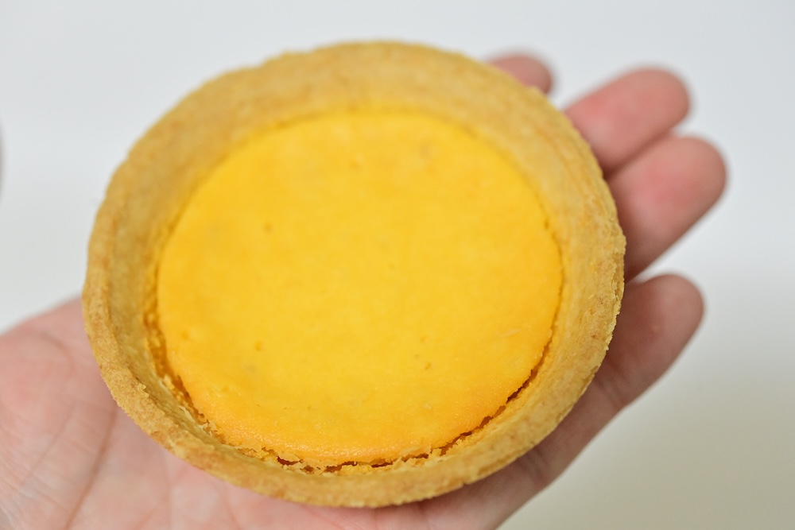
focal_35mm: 60
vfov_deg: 22.6
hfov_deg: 33.4
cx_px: 398
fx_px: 1325
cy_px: 265
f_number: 5
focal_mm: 60
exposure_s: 1/200
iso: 6400
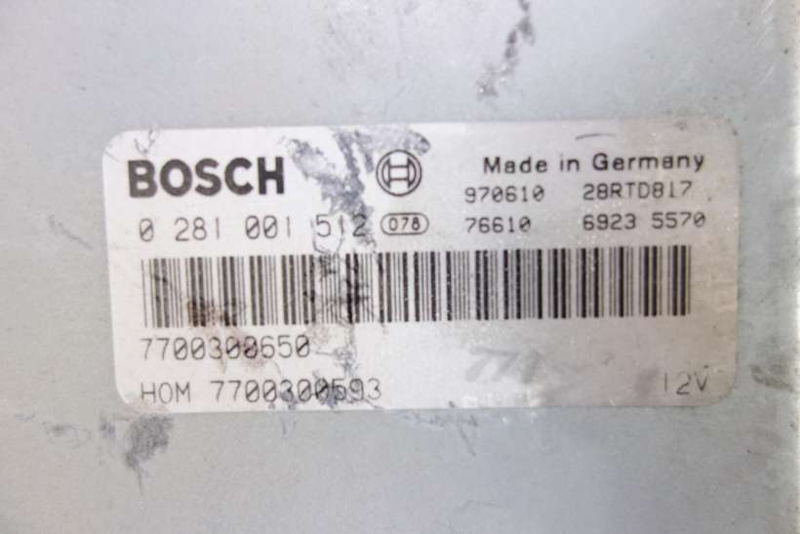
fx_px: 622
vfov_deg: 46.4
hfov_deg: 65.5
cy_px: 267
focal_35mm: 28
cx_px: 400
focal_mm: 10.4
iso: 125
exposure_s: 1/60
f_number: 1.8
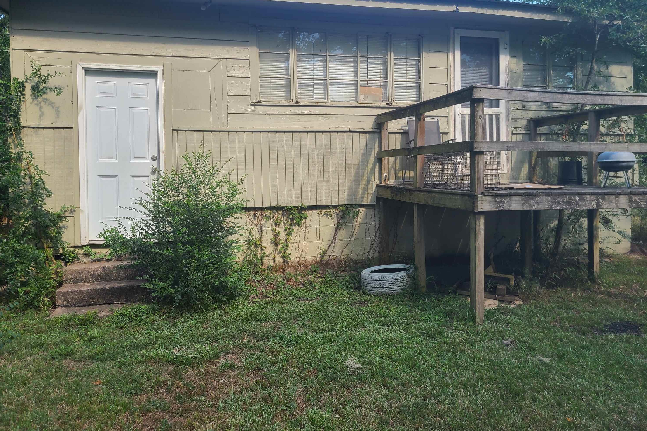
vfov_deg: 46.3
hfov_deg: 65.5
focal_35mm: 28
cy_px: 187
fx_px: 503
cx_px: 333
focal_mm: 5.4
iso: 40
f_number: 1.8
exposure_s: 1/497
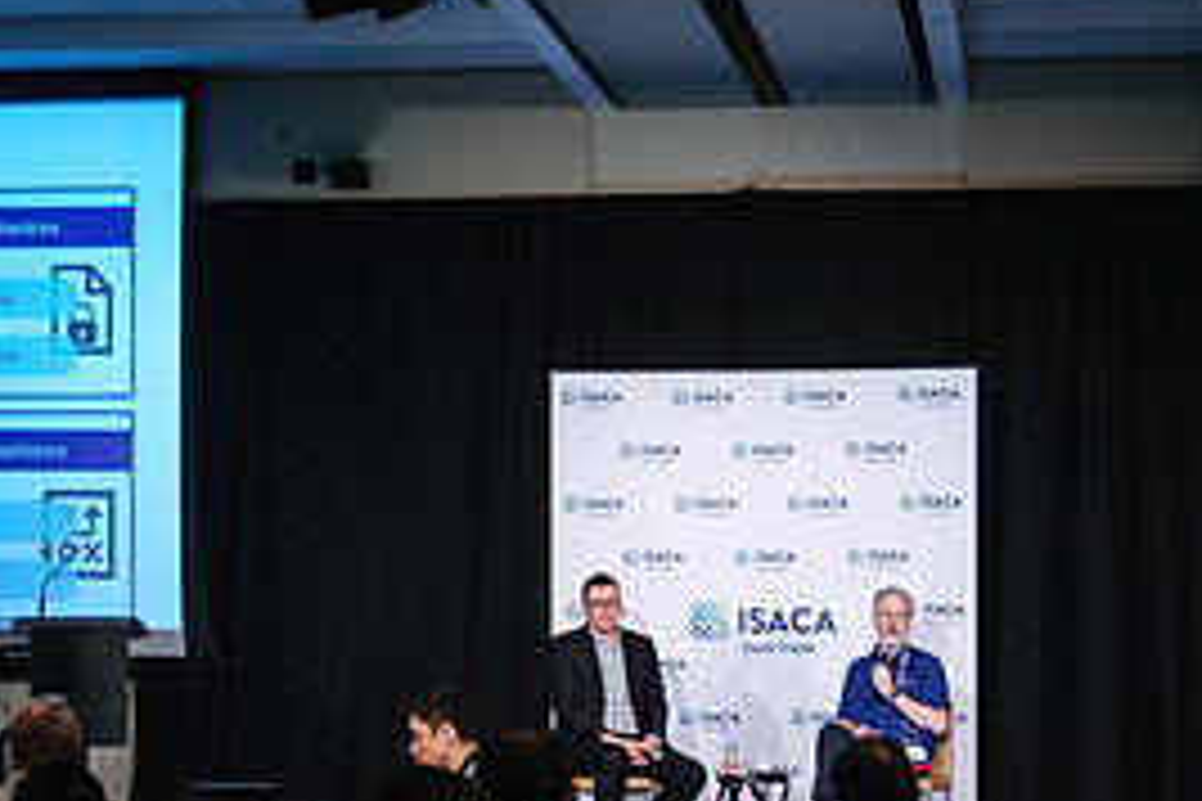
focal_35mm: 96
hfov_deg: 21.2
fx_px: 3205
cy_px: 594
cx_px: 638
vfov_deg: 14.2
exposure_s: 1/100
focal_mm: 28.3
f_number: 2.8
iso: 1000
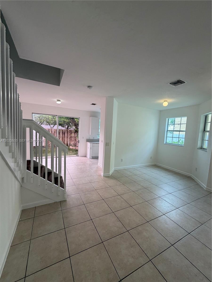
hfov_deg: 85.7
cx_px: 106
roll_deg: -1.7
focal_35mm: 14
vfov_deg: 102.1
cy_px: 141
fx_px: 114
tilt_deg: -3.9
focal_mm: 2.22
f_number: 2.2
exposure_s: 1/121
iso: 125
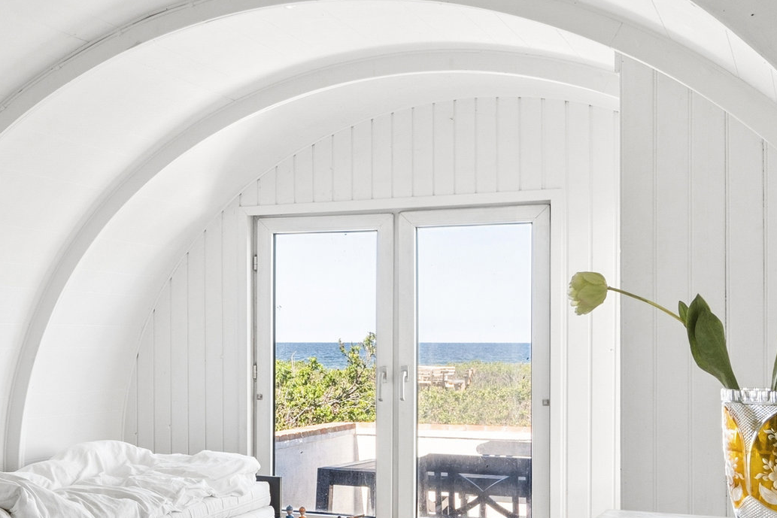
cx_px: 31
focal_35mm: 61
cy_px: 341
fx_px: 1317
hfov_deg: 30.9
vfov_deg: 22.2
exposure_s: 1/100
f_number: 8
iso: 200
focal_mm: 14
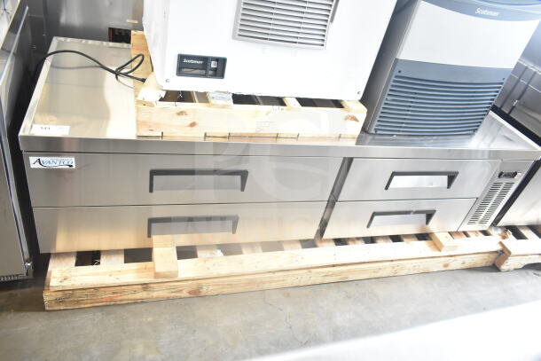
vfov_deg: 48.0
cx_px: 270
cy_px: 180
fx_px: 406
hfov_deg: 67.4
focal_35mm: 27
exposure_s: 1/50
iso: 1600
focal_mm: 18
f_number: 3.5
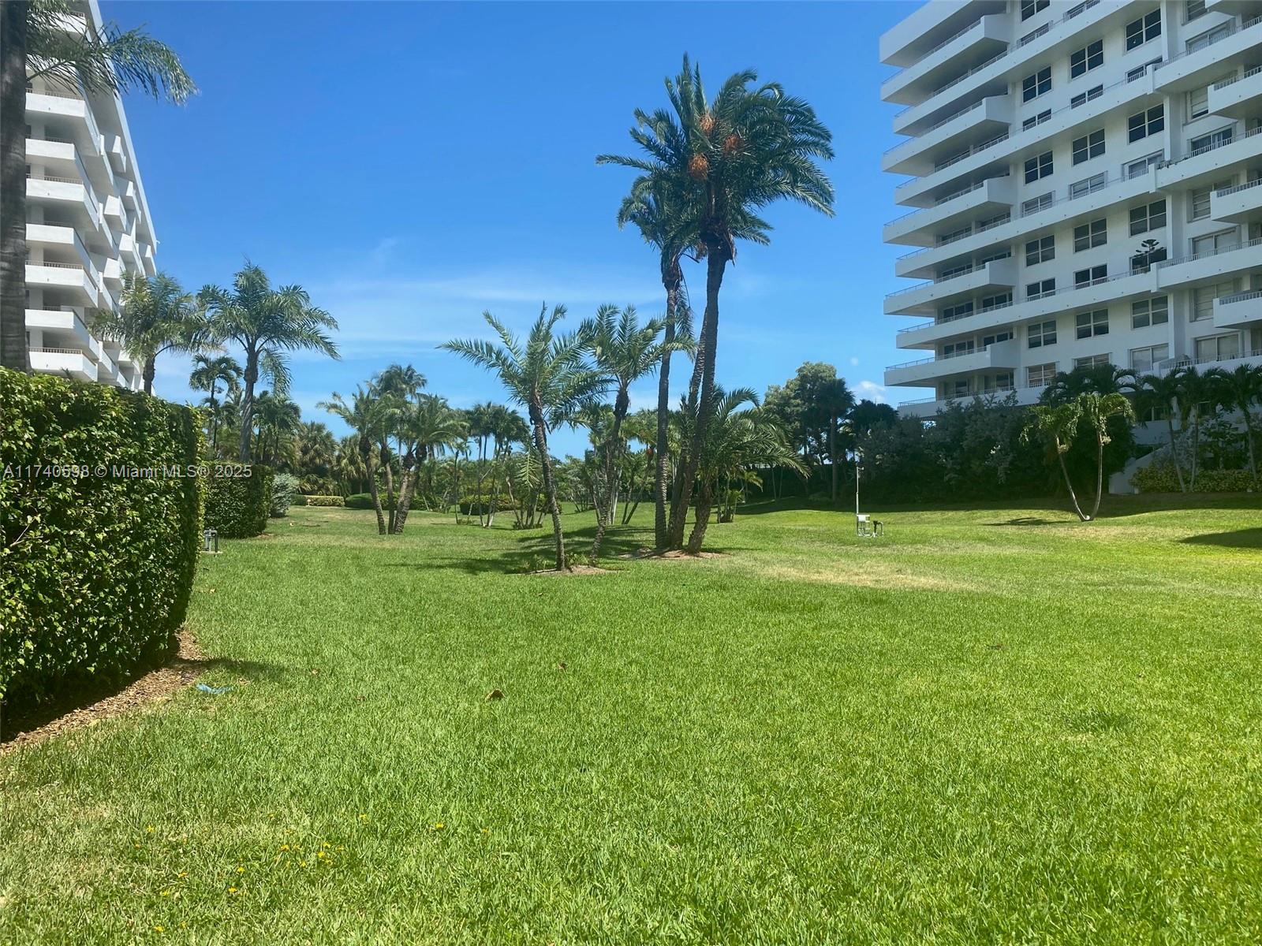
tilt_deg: +1.5
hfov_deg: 67.3
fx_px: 948
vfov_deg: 53.1
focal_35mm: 26
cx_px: 631
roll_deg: +0.9
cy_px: 473
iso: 32
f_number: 1.8
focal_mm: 4.25
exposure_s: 1/2315
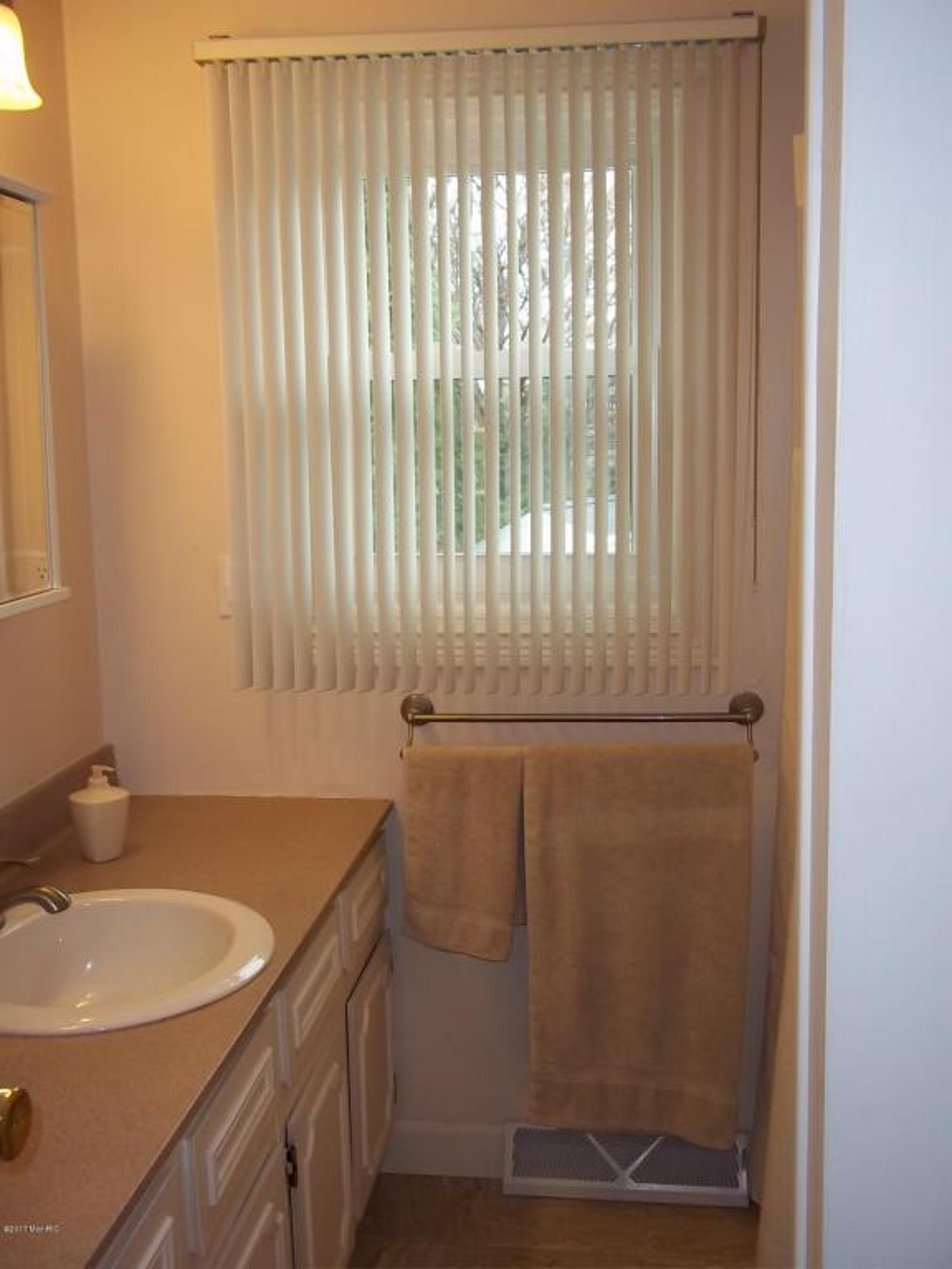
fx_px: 1320
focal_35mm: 36
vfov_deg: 51.4
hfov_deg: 39.7
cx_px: 476
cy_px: 634
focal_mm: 6.5
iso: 80
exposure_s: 1/30
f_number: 3.1
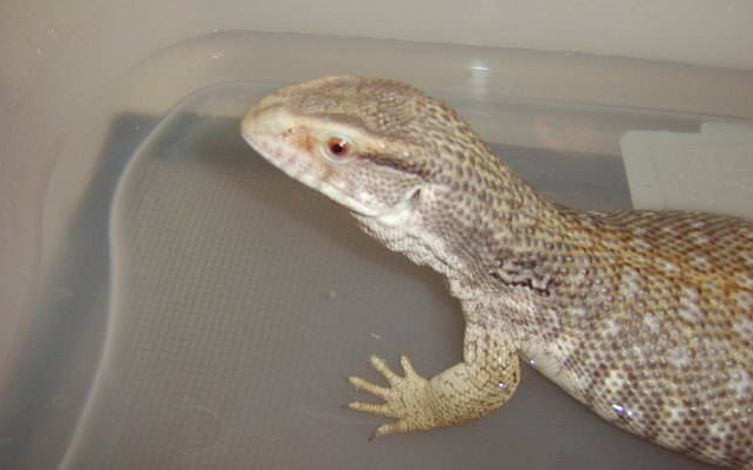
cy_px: 266
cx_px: 376
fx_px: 677
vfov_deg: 38.2
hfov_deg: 58.1
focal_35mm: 33
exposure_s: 1/30
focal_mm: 8.13
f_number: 2.7
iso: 141
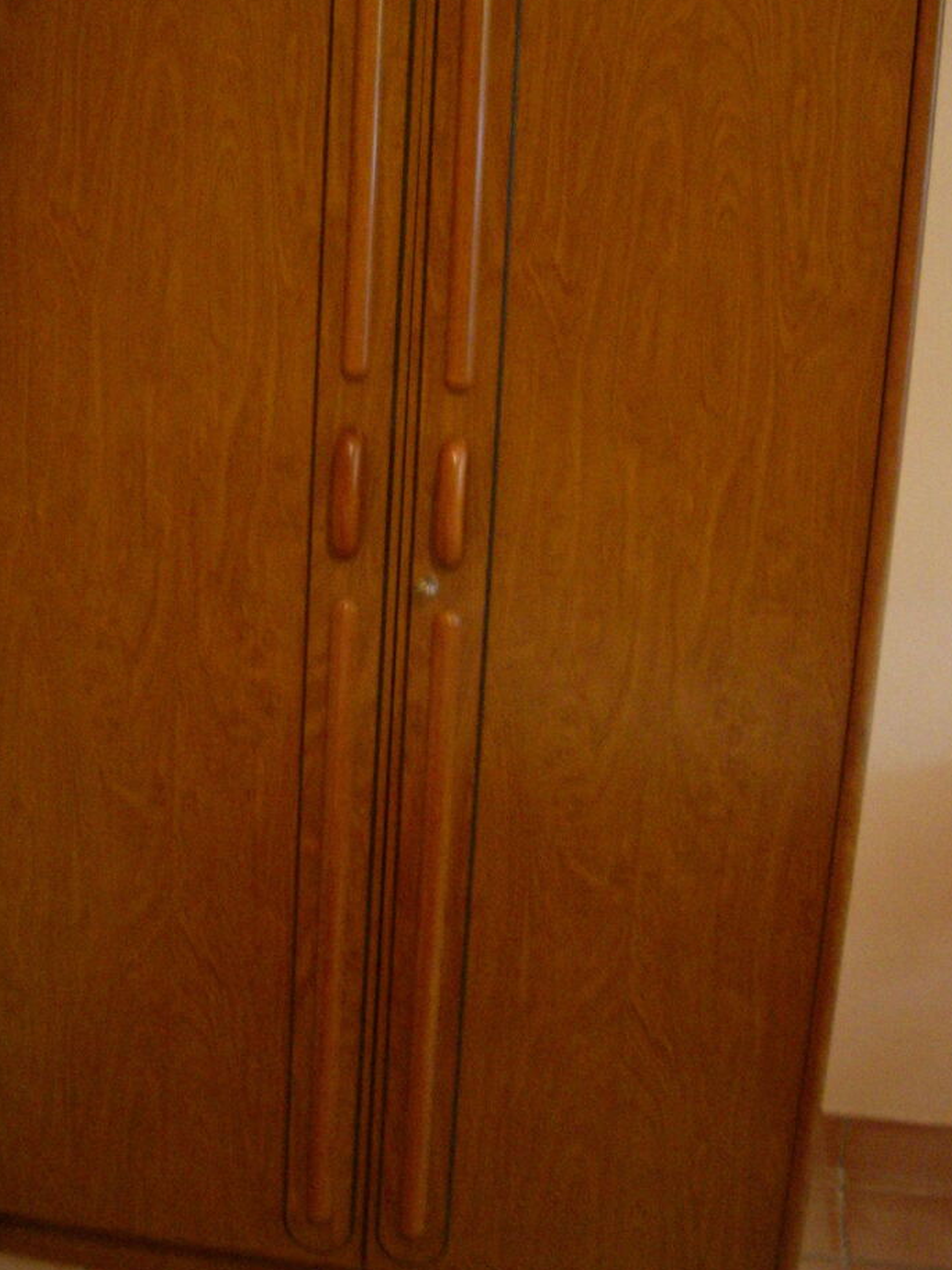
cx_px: 357
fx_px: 1871
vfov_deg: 37.5
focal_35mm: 51
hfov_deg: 28.4
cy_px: 604
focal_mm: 5.8
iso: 400
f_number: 2.6
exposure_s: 1/6
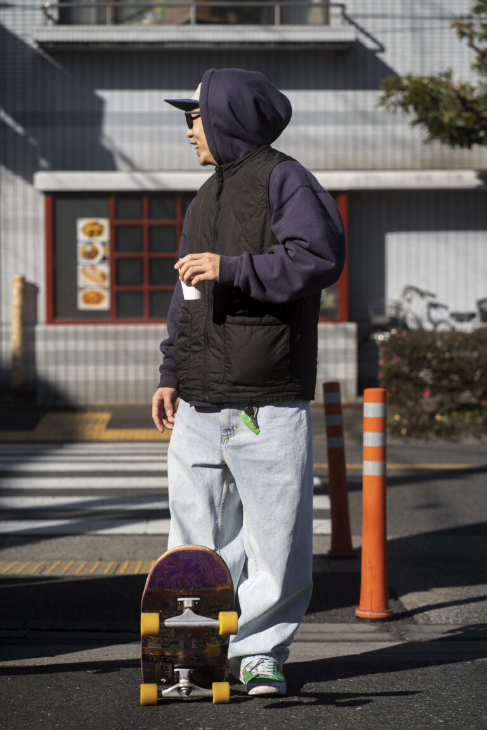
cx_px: 244
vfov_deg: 23.9
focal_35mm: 85
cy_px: 365
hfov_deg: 16.1
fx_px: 1725
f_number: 4
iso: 200
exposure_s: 1/1250
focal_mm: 85
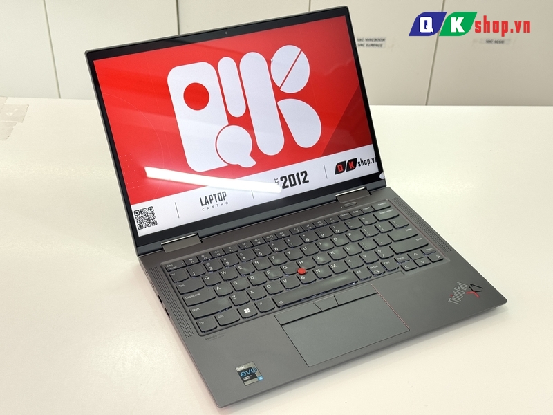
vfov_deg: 30.3
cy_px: 208
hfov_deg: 39.7
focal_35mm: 48
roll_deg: -0.9
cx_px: 276
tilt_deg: -37.1
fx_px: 767
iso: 80
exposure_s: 1/121
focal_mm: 6.76
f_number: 1.78
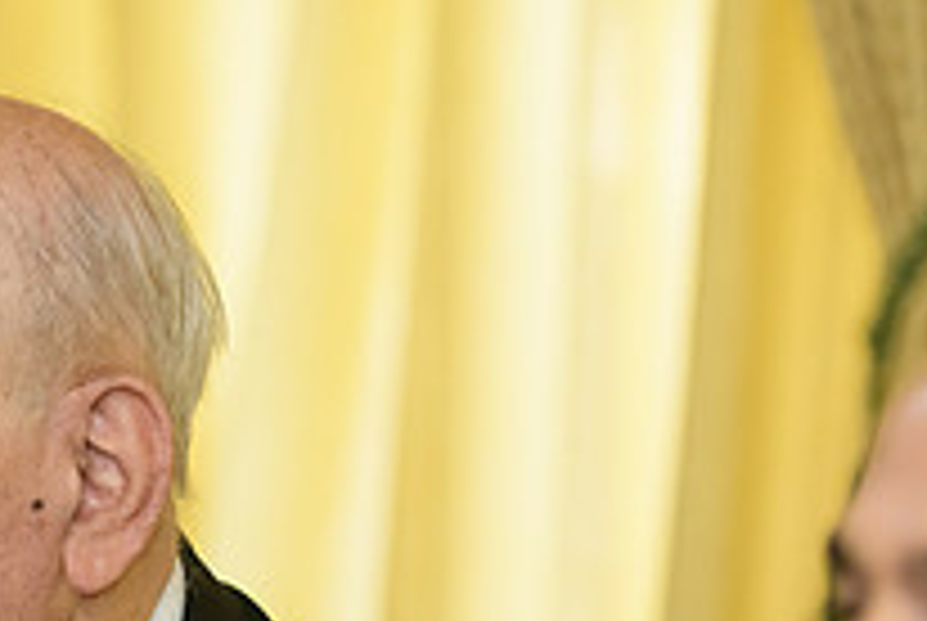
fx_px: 8123
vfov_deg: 4.4
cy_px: 650
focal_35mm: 315
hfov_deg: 6.5
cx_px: -148
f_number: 3.2
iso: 1600
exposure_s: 1/125
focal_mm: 112
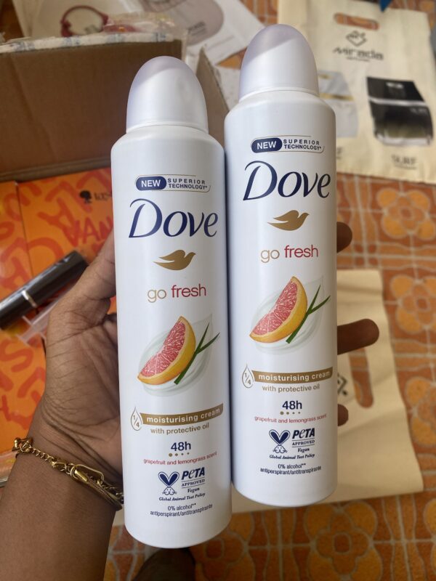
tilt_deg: -67.6
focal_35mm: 26
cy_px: 290
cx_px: 218
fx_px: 437
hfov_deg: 53.1
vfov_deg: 67.3
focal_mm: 4.25
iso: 32
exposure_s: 1/544
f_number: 1.8
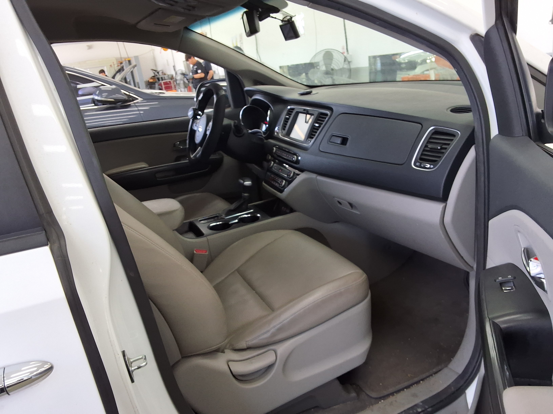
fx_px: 447
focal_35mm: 28
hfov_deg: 63.4
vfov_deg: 49.7
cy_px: 207
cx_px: 276
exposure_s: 1/120
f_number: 1.9
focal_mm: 2.91
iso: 64
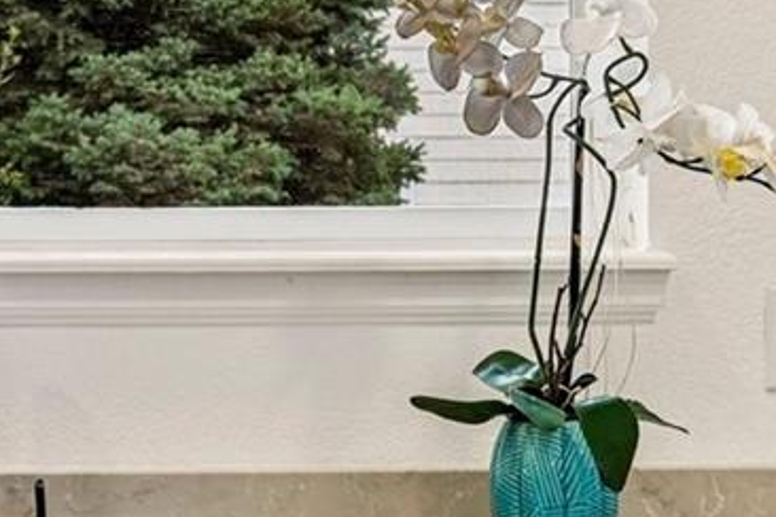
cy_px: 131
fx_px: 2824
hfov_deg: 15.3
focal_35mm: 131
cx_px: -36
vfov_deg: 10.4
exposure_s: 1/30
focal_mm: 30
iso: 140
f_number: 8
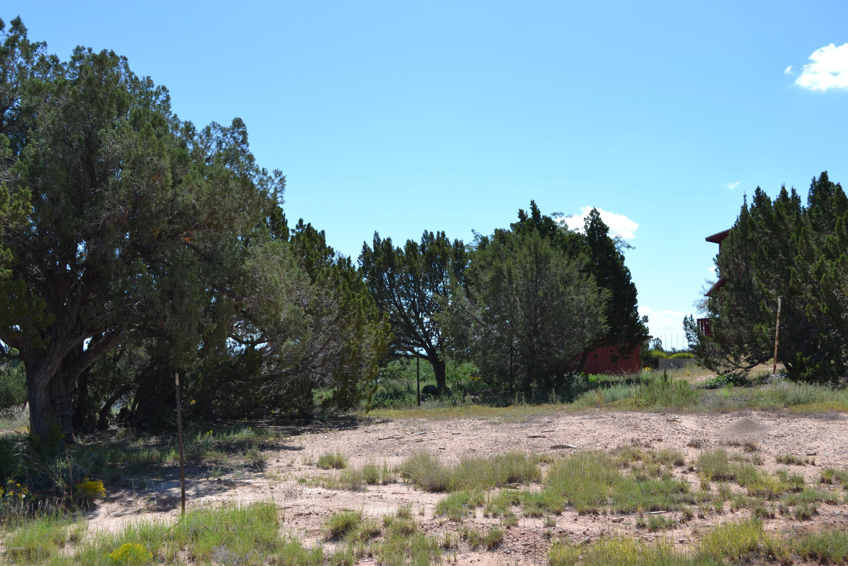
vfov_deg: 31.9
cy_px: 283
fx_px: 989
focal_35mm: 42
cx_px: 424
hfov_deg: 46.4
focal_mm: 28
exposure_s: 1/250
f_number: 8
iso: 100
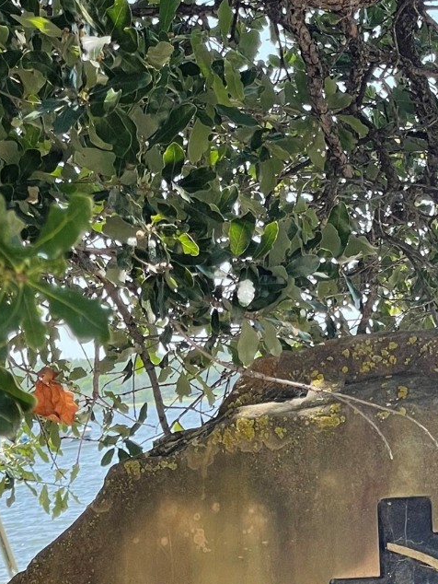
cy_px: 656
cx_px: 431
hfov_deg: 9.5
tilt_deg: -6.2
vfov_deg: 12.5
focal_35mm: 155
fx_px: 2613
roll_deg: +5.8
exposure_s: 1/209
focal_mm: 7.5
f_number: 2.2
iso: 20
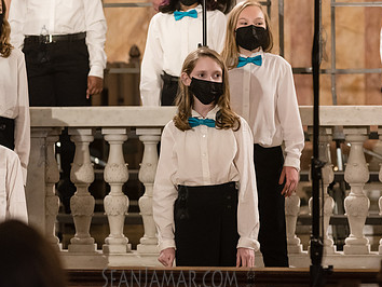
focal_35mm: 244
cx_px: 182
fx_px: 2694
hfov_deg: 8.1
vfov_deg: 6.1
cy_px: 95
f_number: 5
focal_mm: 155
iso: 4000
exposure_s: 1/125
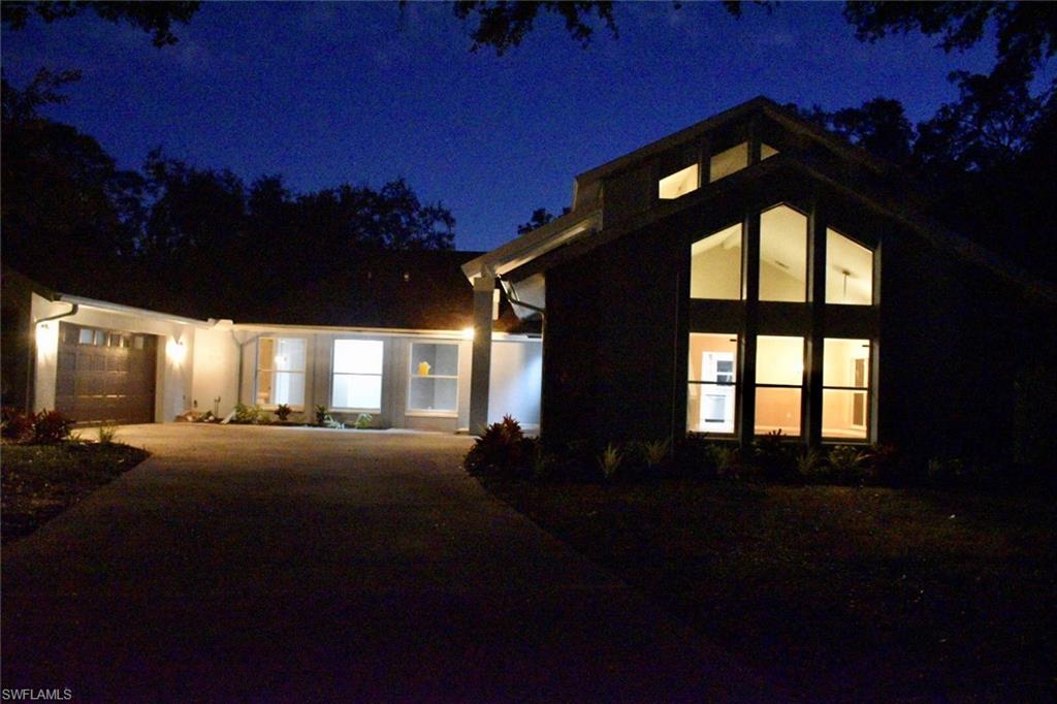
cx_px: 528
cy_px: 352
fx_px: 880
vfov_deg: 43.6
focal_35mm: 30
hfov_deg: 61.9
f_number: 3.5
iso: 12800
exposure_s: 1/30
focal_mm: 20
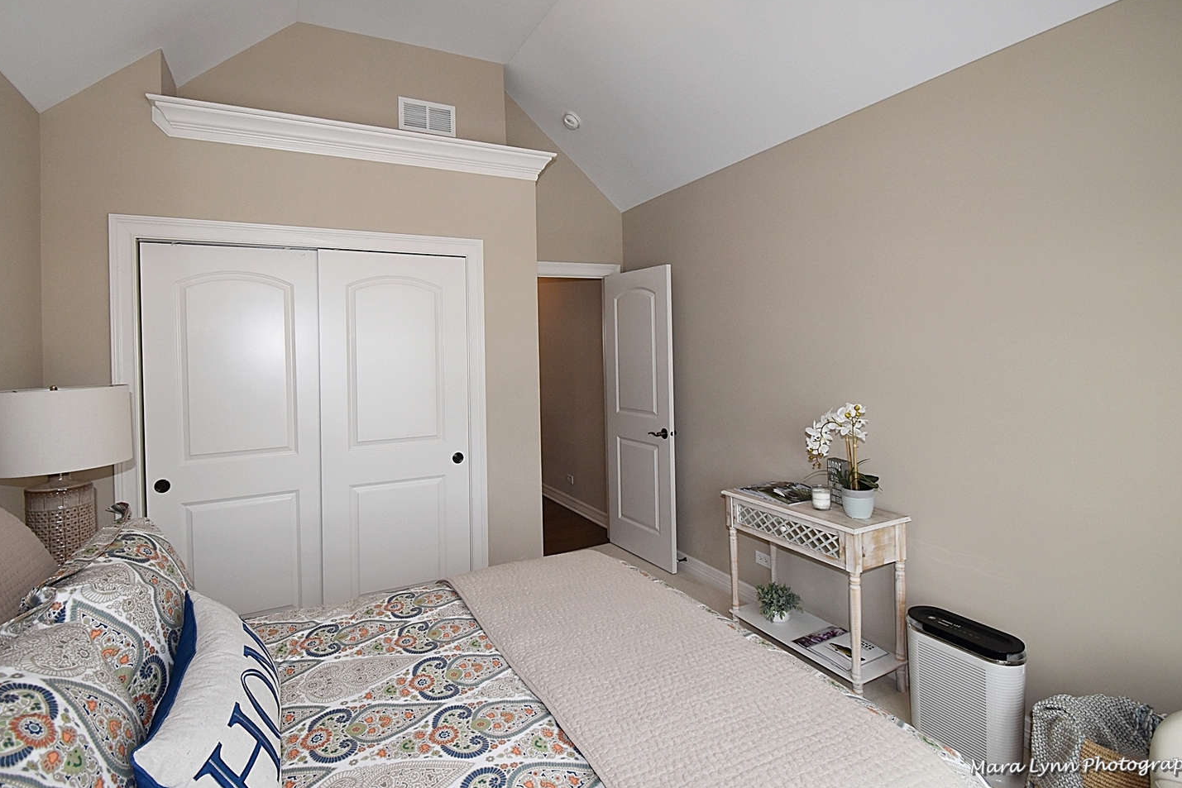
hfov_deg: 93.2
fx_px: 558
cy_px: 349
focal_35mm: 17
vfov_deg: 70.2
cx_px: 569
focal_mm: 10
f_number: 5.6
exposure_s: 1/125
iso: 720
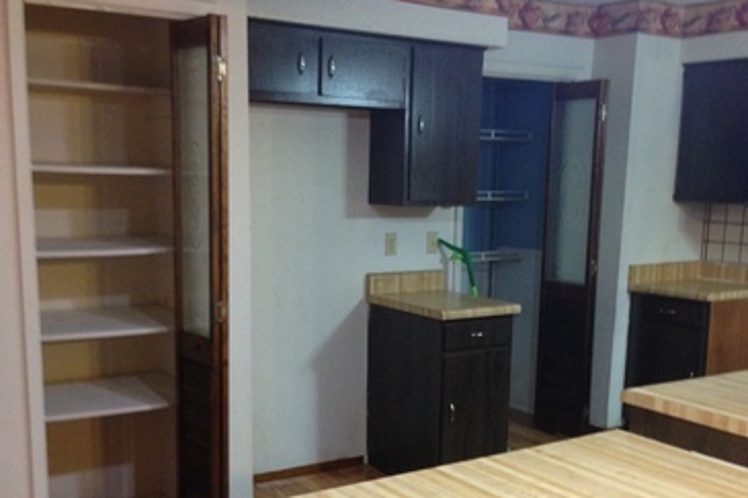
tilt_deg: -9.5
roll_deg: -1.9
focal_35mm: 47
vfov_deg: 28.4
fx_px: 976
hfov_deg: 41.9
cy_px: 342
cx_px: 380
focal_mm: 4.12
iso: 250
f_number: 2.4
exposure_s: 1/20
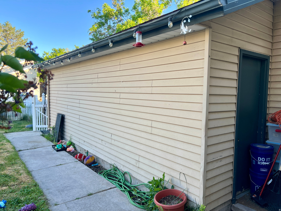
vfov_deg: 53.1
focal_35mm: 26
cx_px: 140
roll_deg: -1.0
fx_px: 211
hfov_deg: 67.3
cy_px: 106
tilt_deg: -5.2
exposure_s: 1/371
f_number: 1.5
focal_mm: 5.7
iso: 50
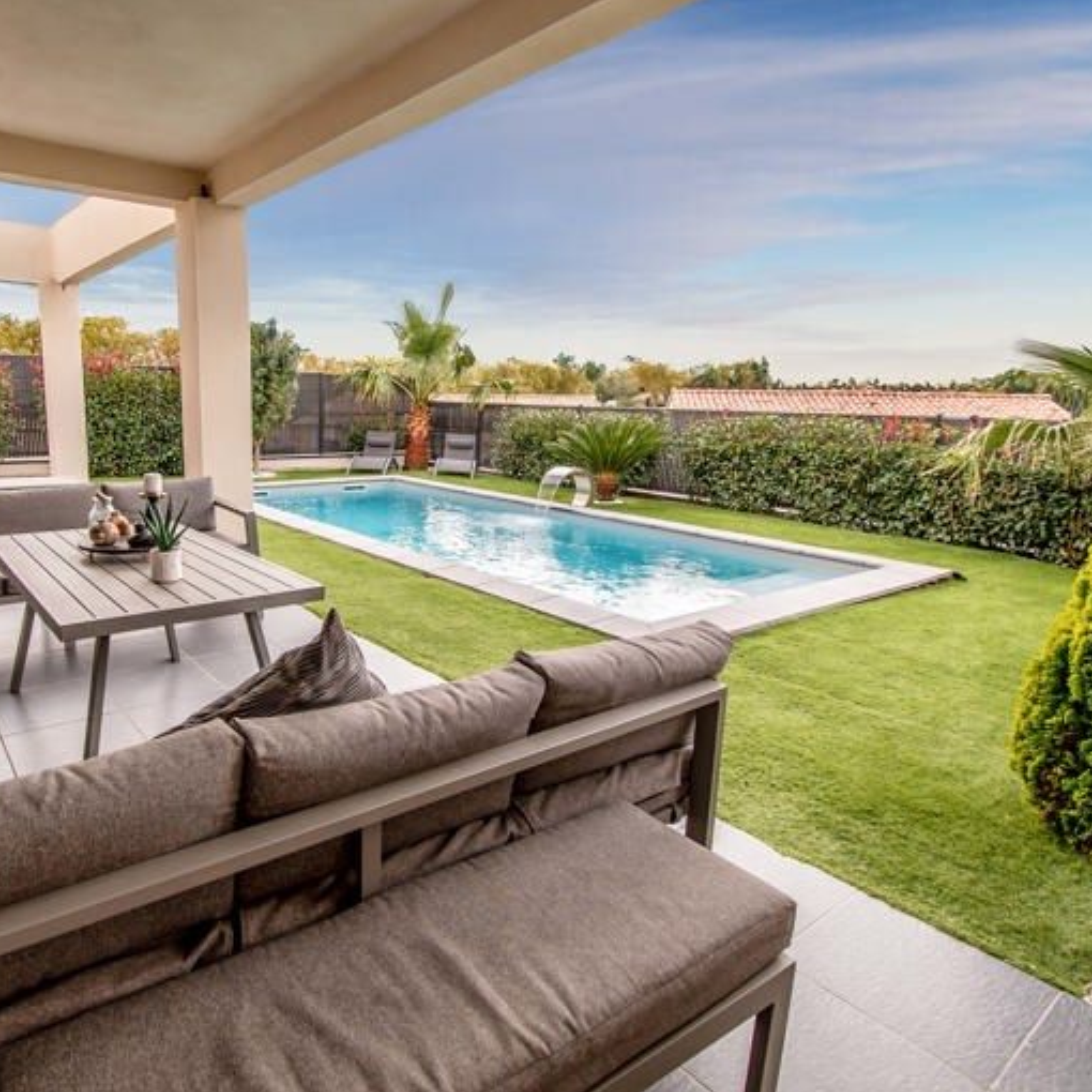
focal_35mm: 20
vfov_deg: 74.8
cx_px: 388
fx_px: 714
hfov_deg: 73.1
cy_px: 532
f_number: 6.3
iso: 160
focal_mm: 10
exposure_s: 1/200
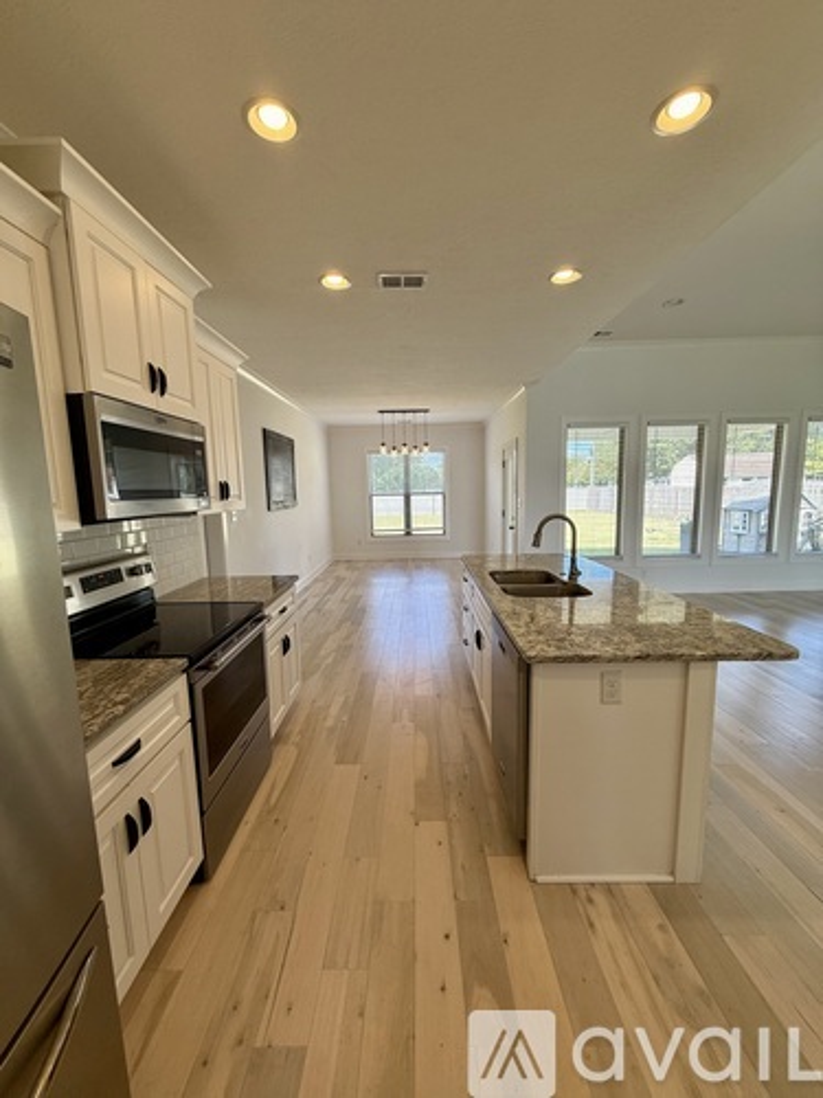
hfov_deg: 85.7
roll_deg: +1.4
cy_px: 549
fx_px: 444
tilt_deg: -6.9
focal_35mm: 14
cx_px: 412
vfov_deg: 102.1
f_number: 2.2
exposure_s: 1/123
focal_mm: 2.22
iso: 64
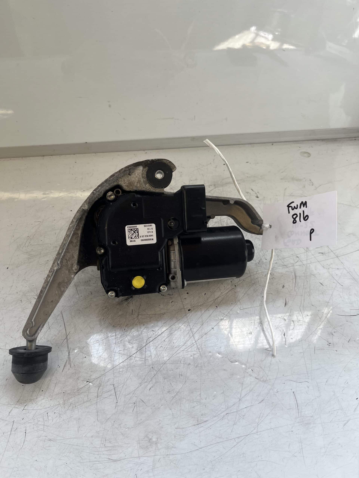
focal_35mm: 26
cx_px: 180
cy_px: 239
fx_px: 360
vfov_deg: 67.3
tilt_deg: -45.1
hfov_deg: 53.1
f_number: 1.6
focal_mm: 5.1
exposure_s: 1/190
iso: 40
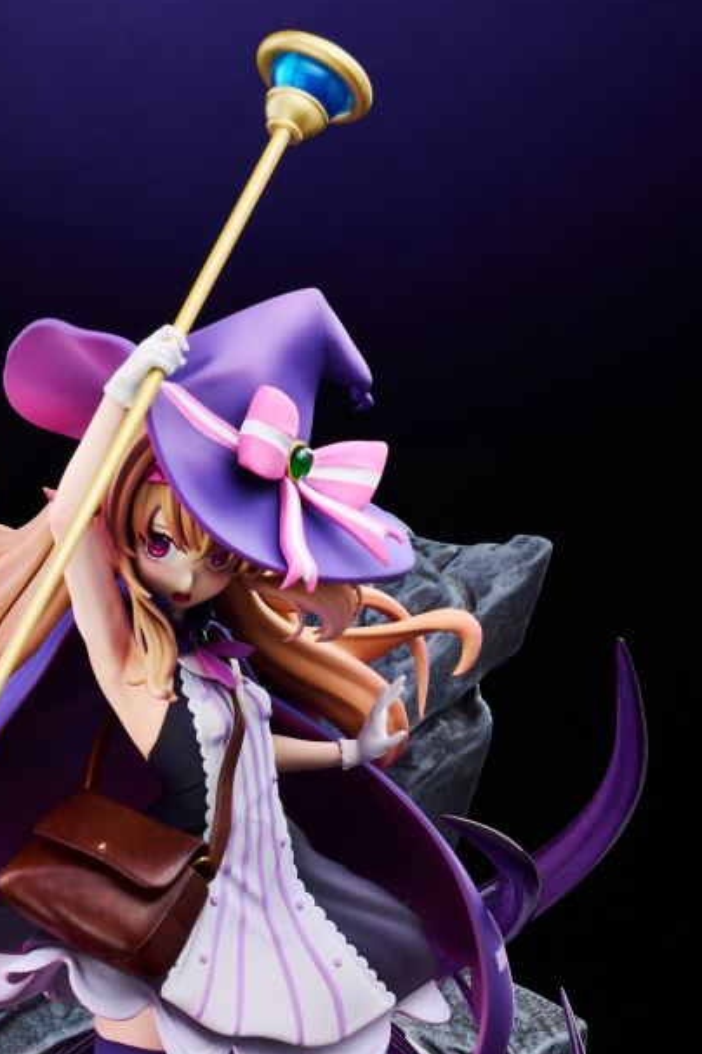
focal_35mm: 208
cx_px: 148
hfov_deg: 6.6
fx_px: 6090
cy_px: 950
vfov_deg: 9.9
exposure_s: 1/100
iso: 160
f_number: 13
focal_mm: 70
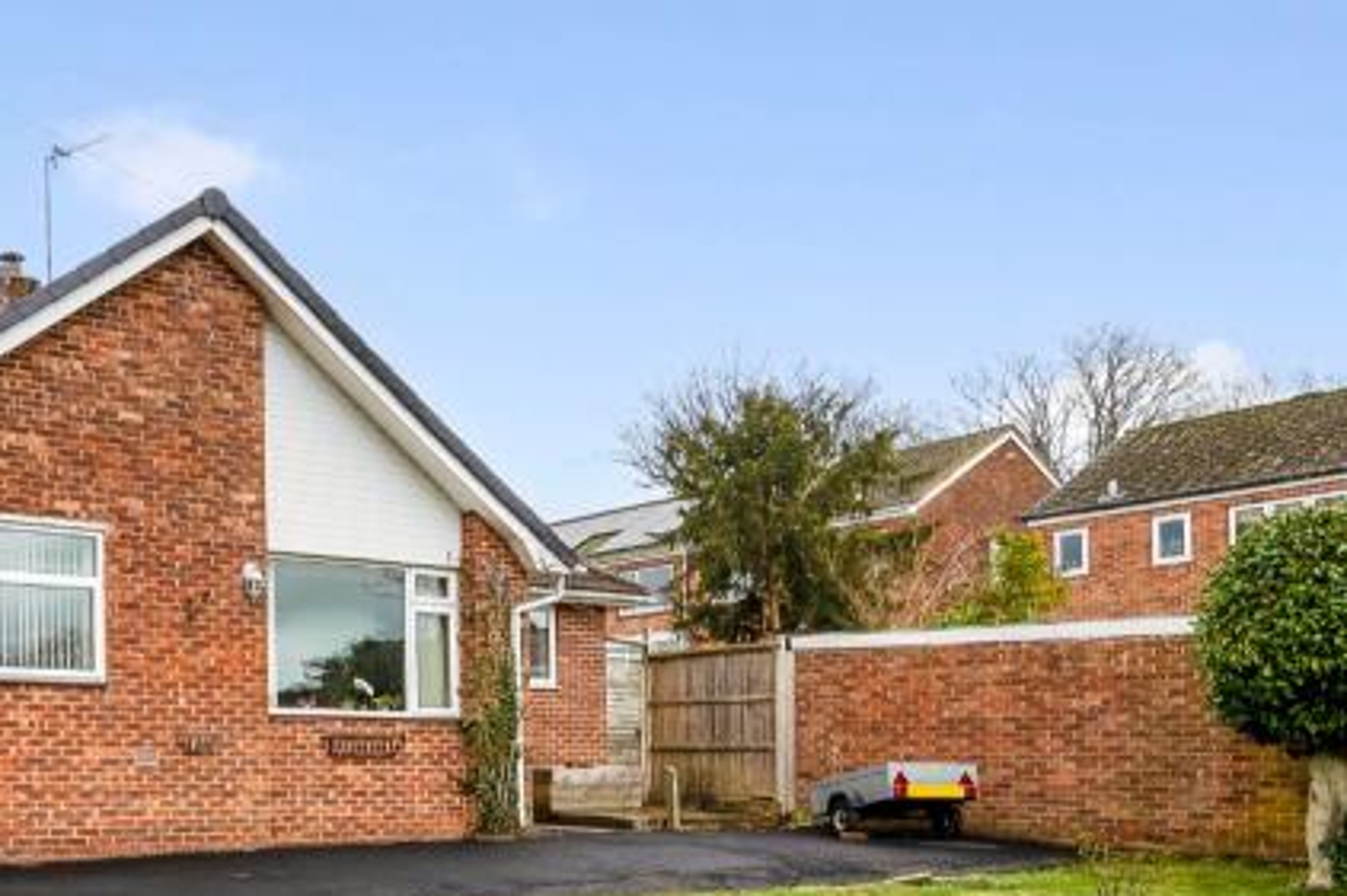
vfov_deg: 38.6
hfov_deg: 49.0
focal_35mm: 34
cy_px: 568
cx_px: 102
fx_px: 1272
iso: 200
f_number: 7.1
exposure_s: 1/400
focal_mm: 14
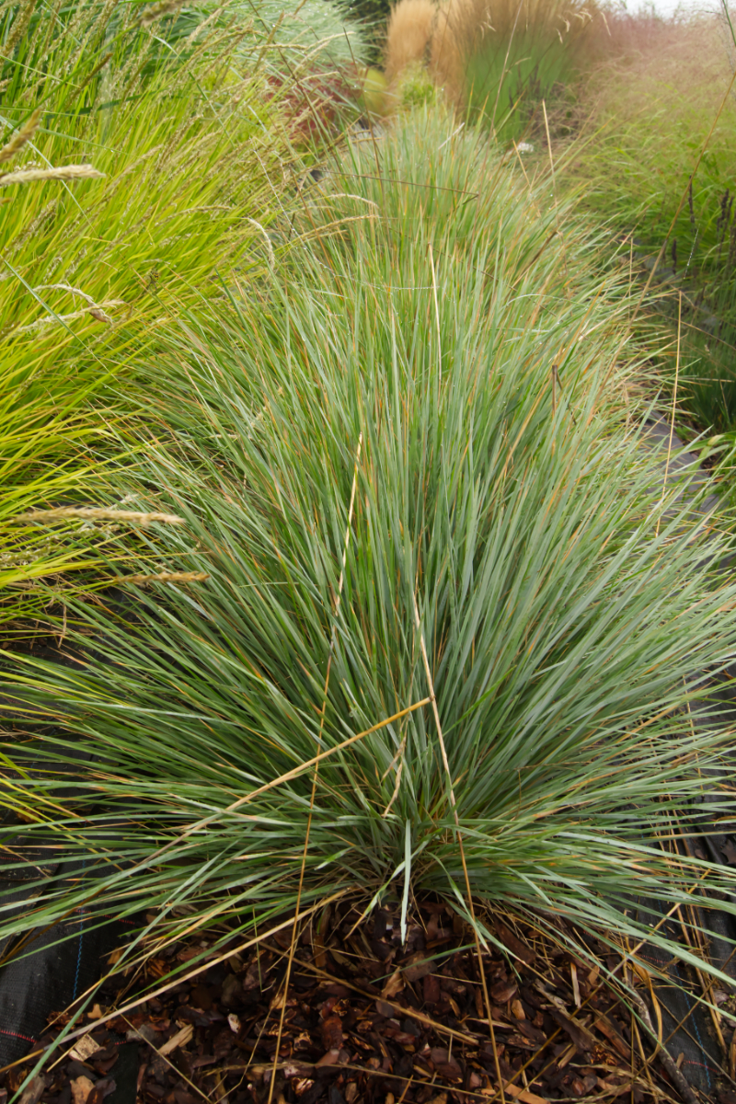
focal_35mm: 36
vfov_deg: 53.1
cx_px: 368
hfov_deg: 36.9
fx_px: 1104
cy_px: 552
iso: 800
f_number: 13
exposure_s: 1/60
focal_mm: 24
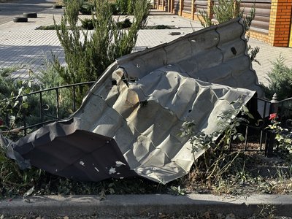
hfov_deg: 39.7
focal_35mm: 48
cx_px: 146
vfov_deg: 30.3
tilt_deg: -15.8
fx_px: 405
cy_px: 110
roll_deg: -0.5
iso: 64
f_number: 1.78
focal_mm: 6.86
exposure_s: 1/1305
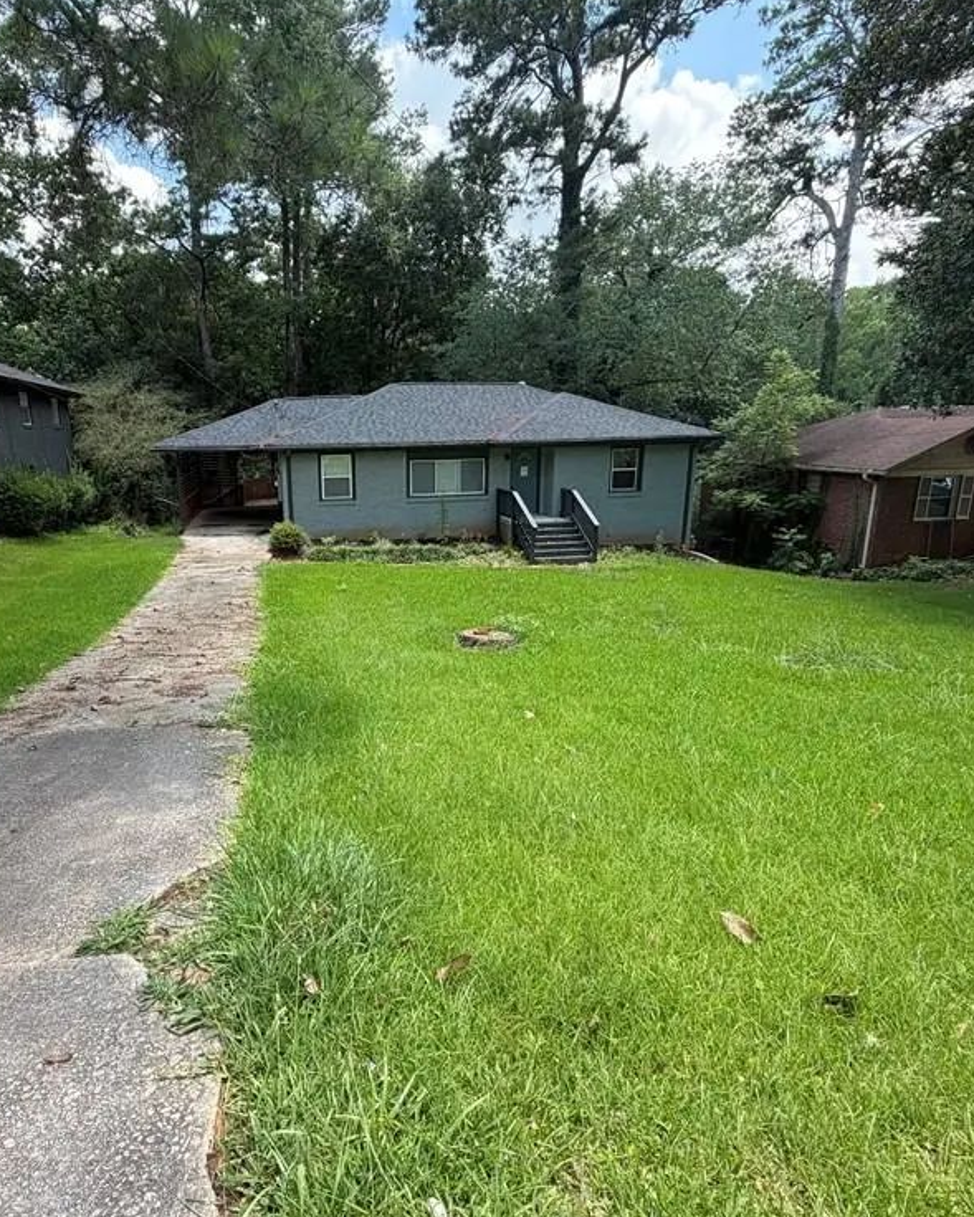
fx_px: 684
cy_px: 590
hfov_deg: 69.9
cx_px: 375
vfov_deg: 83.3
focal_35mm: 19
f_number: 2.2
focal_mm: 2.22
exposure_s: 1/395
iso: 50
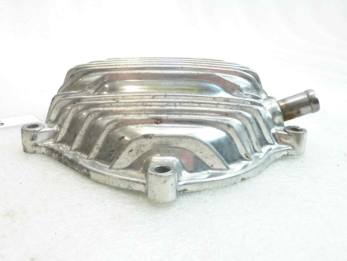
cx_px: 174
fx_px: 381
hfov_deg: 49.0
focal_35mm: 38
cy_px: 130
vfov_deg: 37.7
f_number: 3.3
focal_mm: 4.4
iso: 80
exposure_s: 1/15
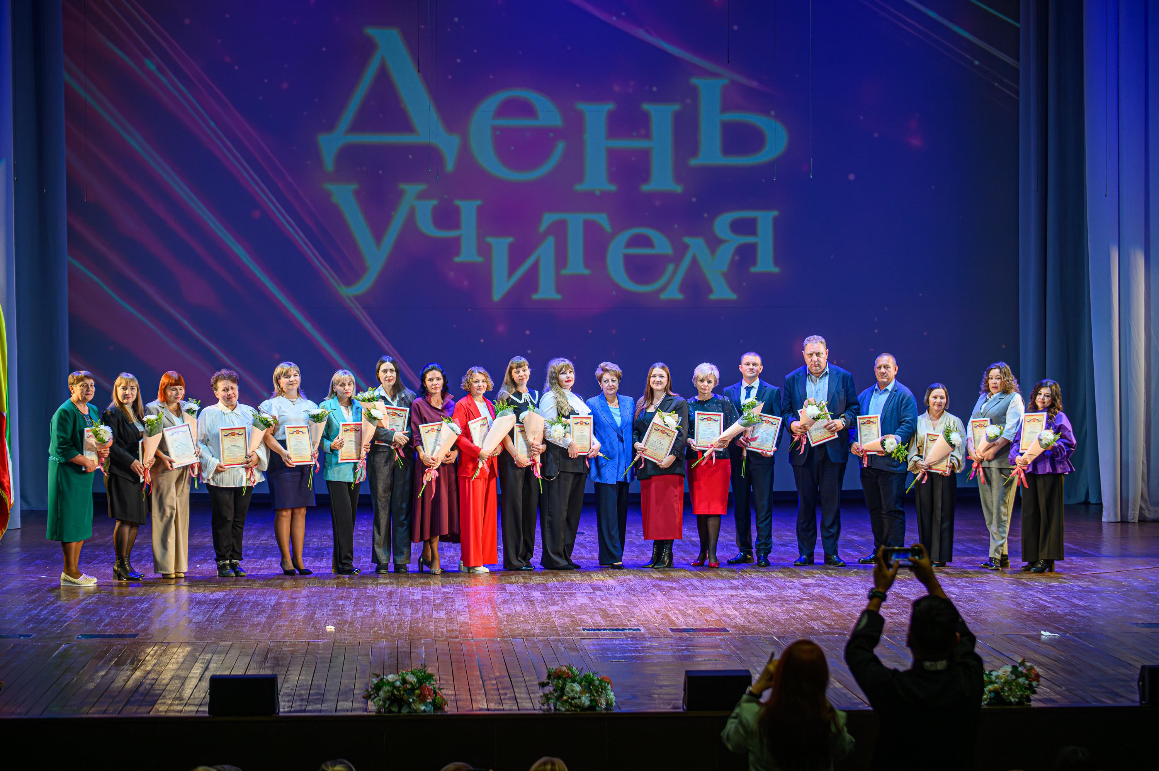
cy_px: 386
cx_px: 580
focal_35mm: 85
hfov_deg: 23.9
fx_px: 2735
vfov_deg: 16.1
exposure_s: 1/250
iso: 560
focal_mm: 85
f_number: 4
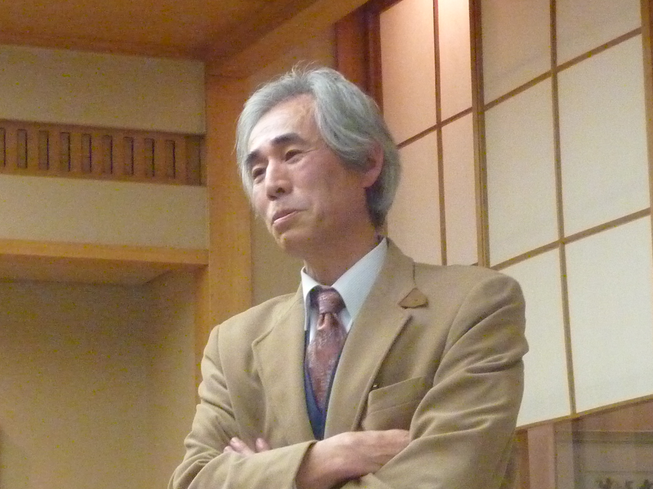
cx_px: 313
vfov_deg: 10.9
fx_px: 2565
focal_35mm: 136
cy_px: 274
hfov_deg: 14.5
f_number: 4
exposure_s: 1/25
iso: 800
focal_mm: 10.3
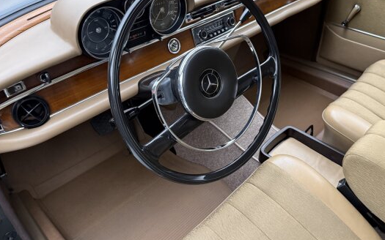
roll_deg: -2.0
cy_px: 108
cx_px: 216
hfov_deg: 61.0
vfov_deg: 40.5
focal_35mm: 31
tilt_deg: -38.3
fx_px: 325
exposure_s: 1/49
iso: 500
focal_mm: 6.76
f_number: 1.78
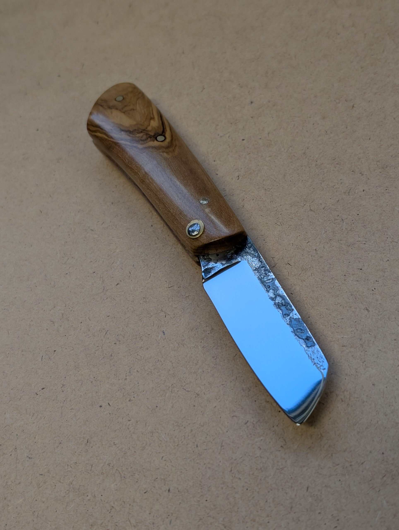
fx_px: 751
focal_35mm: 49
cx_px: 200
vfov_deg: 38.9
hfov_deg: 29.8
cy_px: 265
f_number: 1.68
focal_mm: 6.9
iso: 57
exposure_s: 1/100
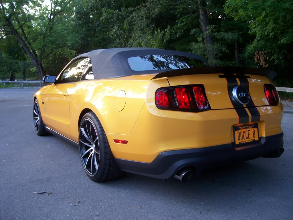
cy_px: 110
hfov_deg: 54.0
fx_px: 288
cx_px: 146
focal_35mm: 34
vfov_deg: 41.8
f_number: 2.7
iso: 80
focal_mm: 5.6
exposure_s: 1/36
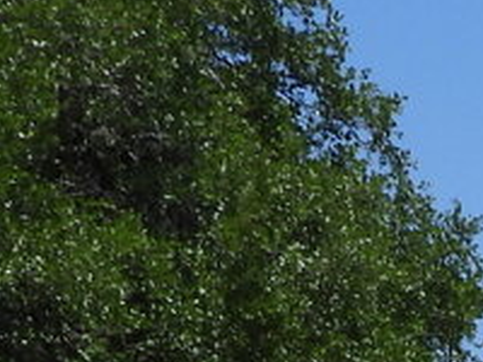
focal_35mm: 468
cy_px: 1149
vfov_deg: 3.1
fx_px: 6530
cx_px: 1041
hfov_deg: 4.2
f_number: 4
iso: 100
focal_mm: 11.7
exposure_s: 1/1600
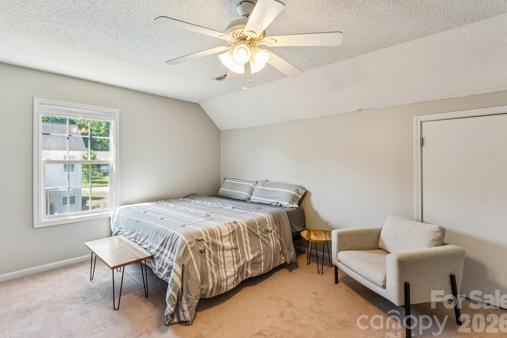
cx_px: 245
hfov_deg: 93.2
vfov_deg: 70.4
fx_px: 239
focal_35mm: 17
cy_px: 162
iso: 400
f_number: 13
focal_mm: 16
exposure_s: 1/8
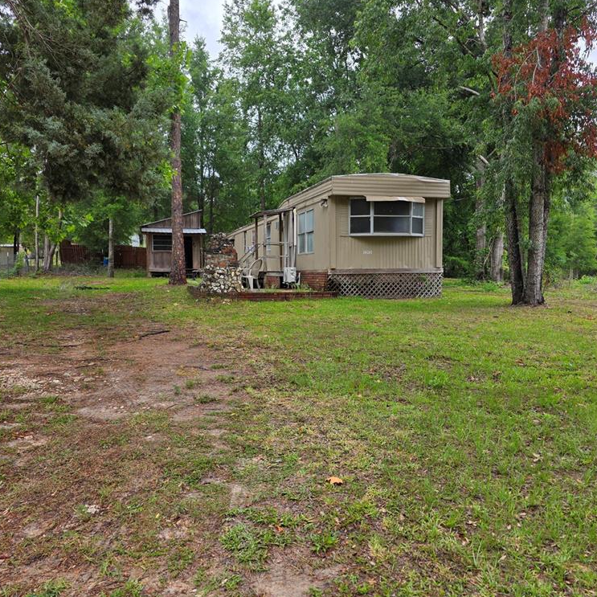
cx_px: 296
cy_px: 299
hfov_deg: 57.3
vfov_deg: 57.3
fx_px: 546
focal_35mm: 28
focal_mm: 6.3
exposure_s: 1/359
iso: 40
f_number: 1.7
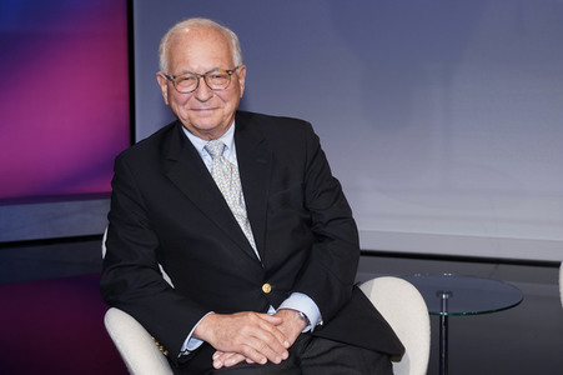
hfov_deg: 43.6
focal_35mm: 45
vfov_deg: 29.8
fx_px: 703
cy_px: 188
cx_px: 282
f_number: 5.6
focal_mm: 45
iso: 2000
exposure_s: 1/125
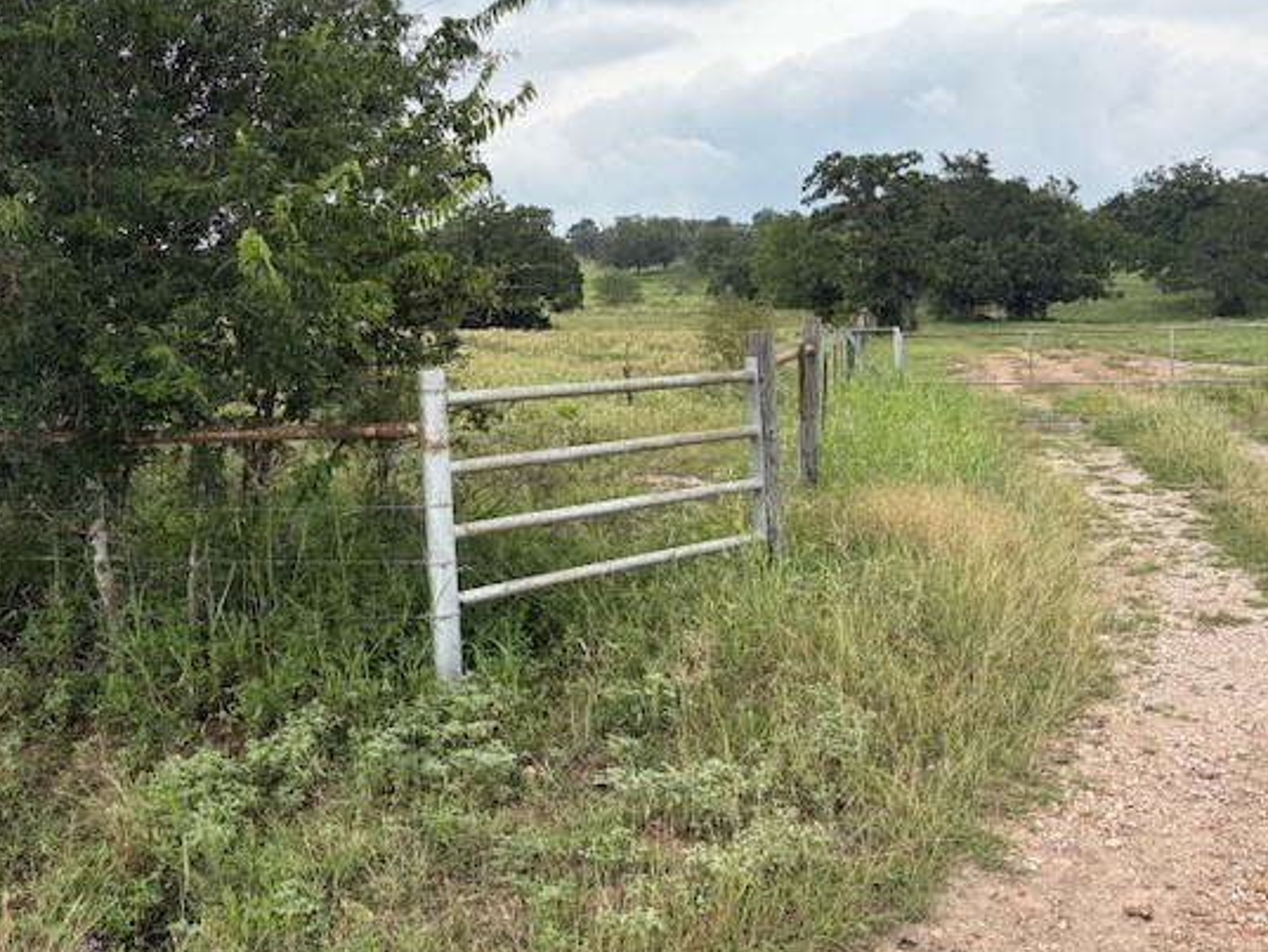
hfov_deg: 58.1
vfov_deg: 45.3
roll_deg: +3.0
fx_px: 1136
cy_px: 392
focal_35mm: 31
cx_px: 550
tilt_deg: -5.1
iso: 50
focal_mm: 5.96
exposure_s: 1/1337
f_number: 1.6
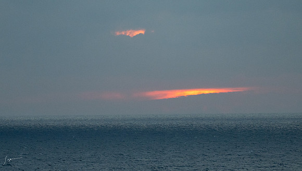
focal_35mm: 626
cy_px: 60
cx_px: 176
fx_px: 5022
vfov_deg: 1.9
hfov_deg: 3.4
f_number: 5.6
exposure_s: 1/640
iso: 3200
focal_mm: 400
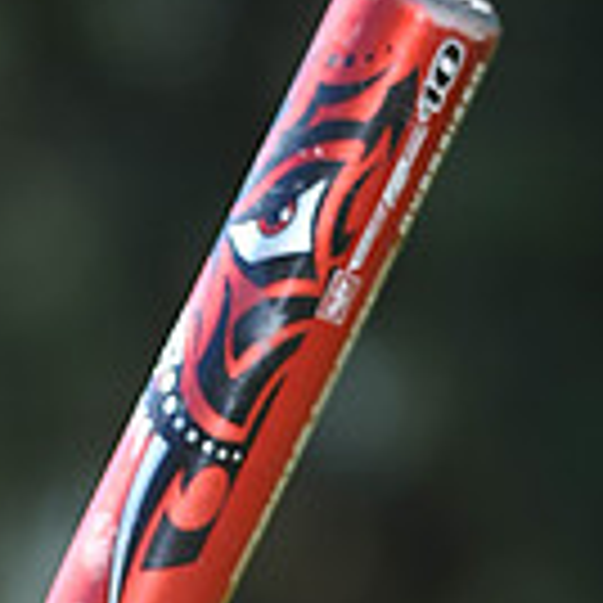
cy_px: 1274
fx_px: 14505
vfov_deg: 2.4
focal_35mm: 736
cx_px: 76
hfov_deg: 2.4
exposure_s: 1/640
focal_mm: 200
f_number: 4.5
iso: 200
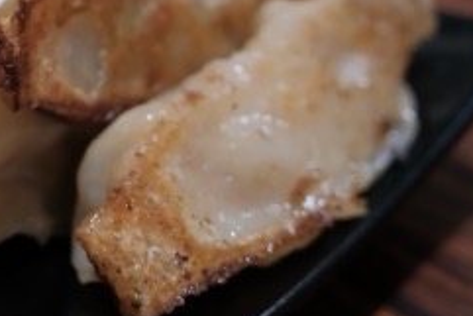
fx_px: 1223
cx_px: -10
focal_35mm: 93
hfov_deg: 21.1
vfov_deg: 14.5
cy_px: -5
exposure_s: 1/60
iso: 800
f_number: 2.8
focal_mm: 23.5
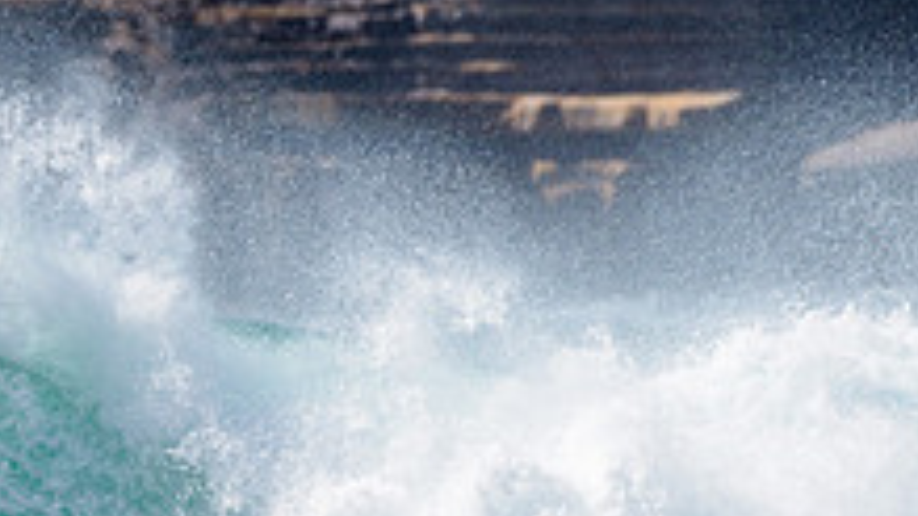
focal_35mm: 1700
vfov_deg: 0.7
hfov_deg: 1.3
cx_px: -150
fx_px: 41366
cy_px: 381
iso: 100
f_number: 5.6
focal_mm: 500
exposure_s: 1/2000
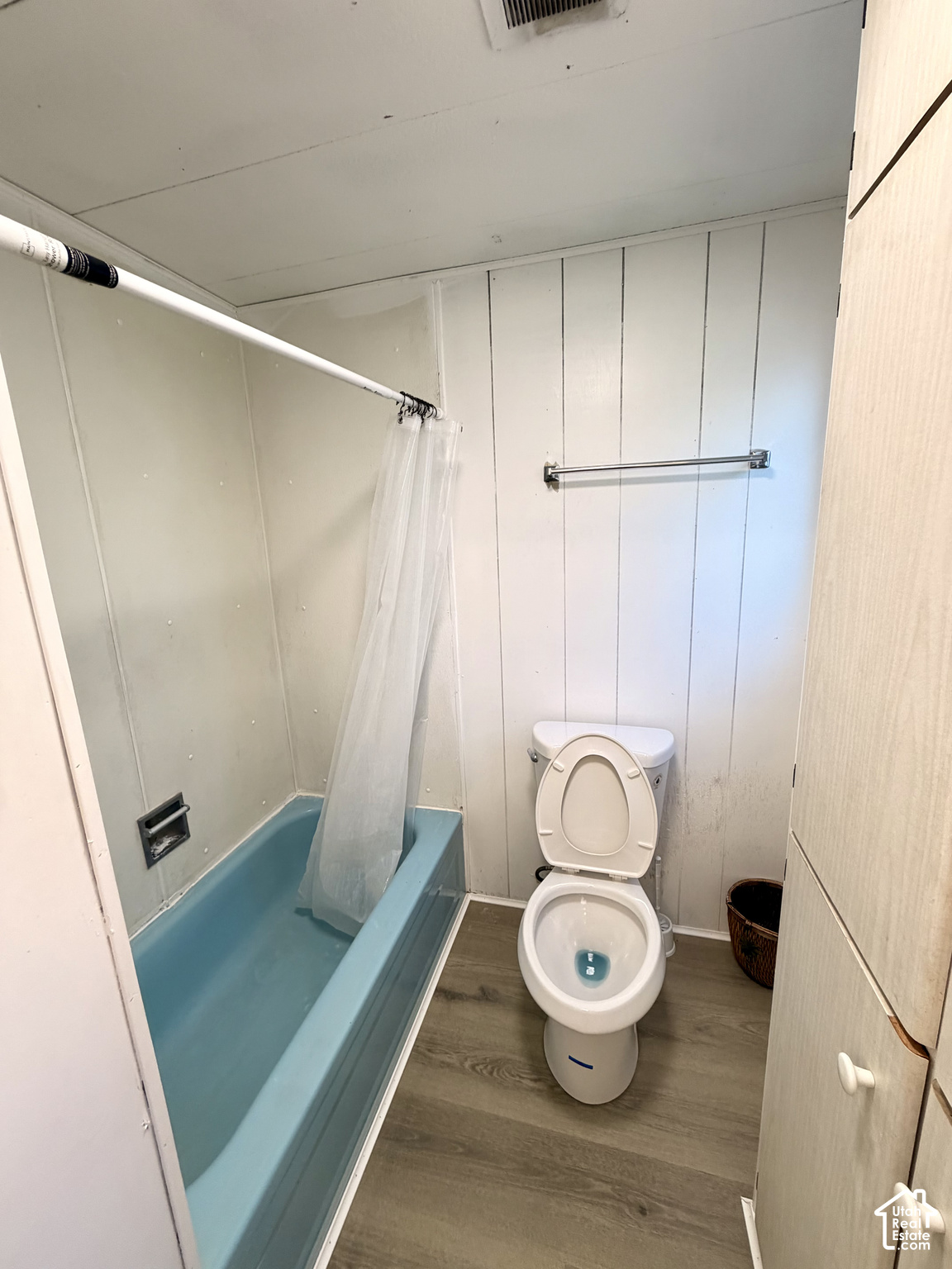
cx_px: 476
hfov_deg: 85.7
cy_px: 634
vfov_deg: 102.1
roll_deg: +2.6
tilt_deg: -12.4
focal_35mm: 14
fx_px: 513
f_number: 2.2
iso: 320
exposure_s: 1/120
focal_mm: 2.22
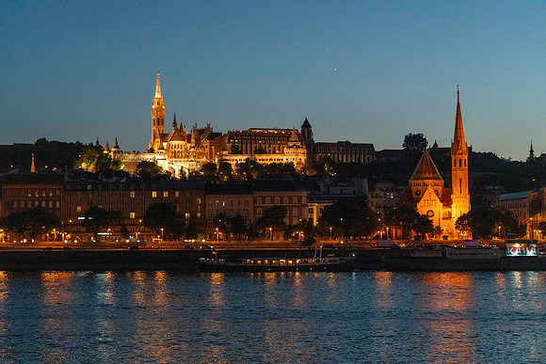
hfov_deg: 28.8
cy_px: 182
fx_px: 1062
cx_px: 273
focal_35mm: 70
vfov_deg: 19.5
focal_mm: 70
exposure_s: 1/160
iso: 5600
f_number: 4
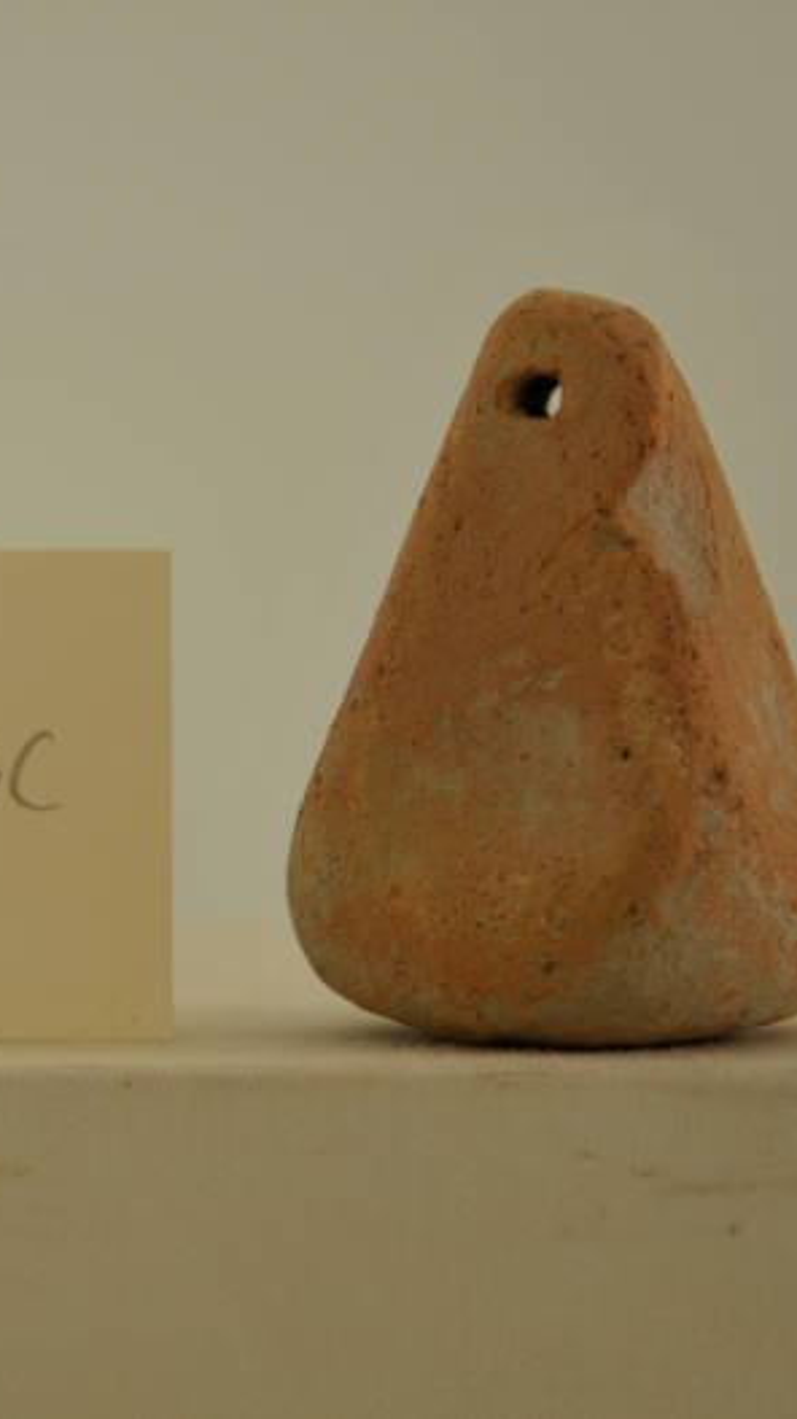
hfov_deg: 7.5
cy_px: 707
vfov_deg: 13.3
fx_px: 6093
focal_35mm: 162
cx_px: 46
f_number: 5.6
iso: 200
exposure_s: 1/50
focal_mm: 68
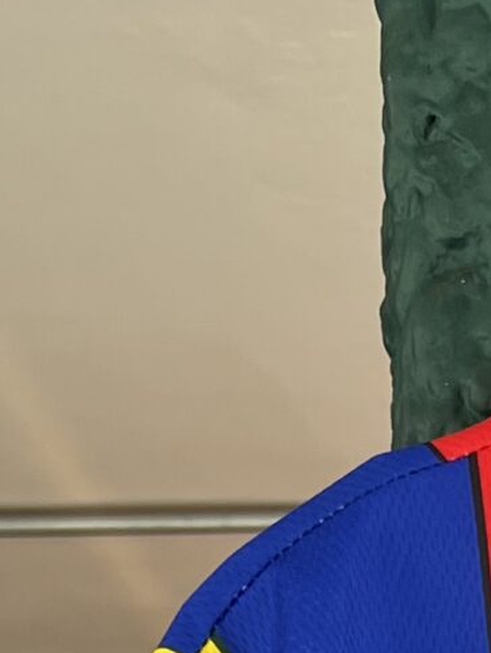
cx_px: 671
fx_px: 2608
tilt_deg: -2.0
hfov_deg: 10.5
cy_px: 1567
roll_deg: -0.6
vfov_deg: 11.7
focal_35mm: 138
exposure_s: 1/121
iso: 64
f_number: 1.5
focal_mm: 5.7
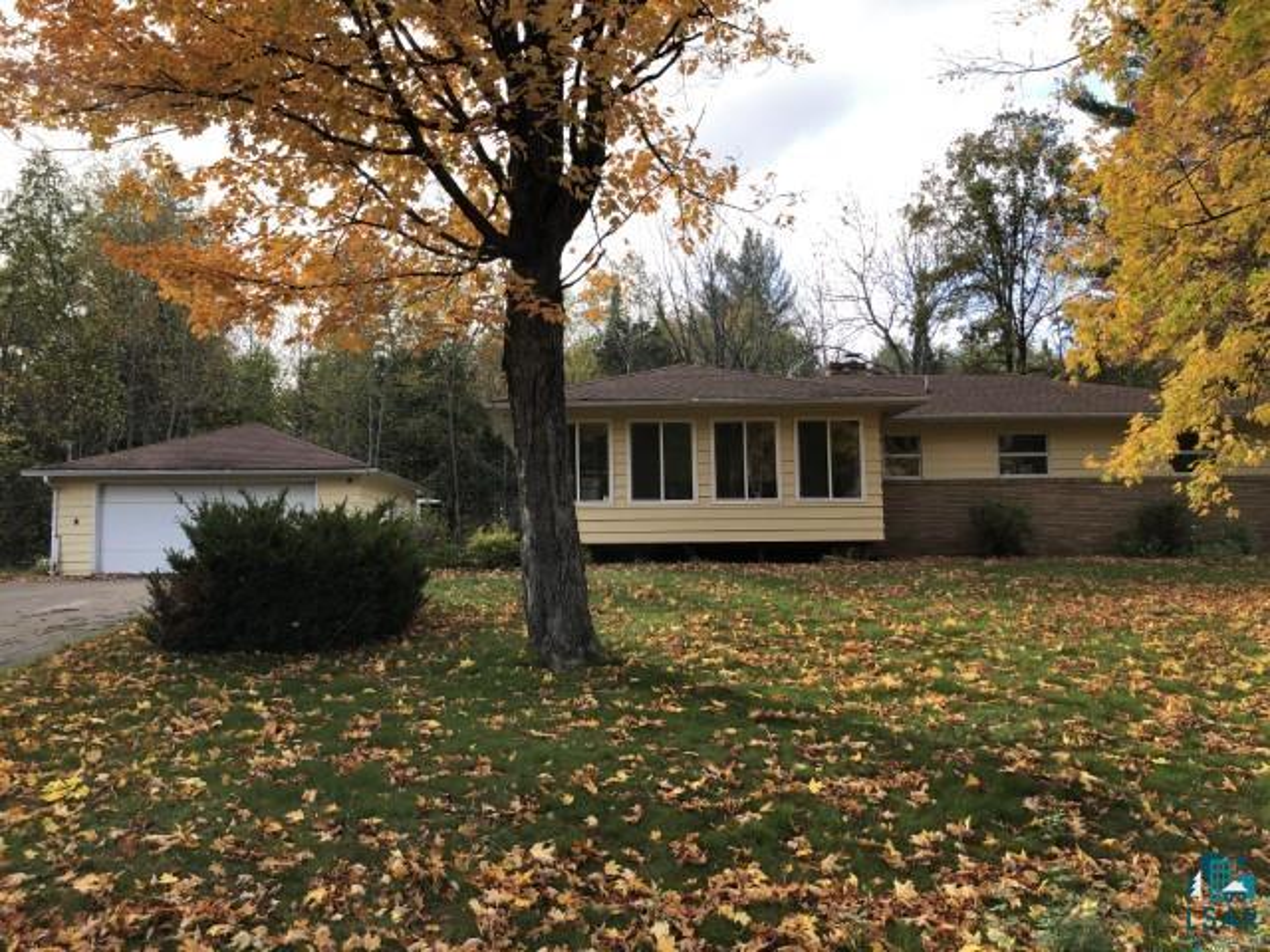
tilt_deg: +4.6
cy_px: 476
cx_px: 635
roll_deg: +0.3
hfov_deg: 63.4
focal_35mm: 28
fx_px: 1027
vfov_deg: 49.7
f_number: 1.8
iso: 20
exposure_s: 1/390
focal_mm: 3.99
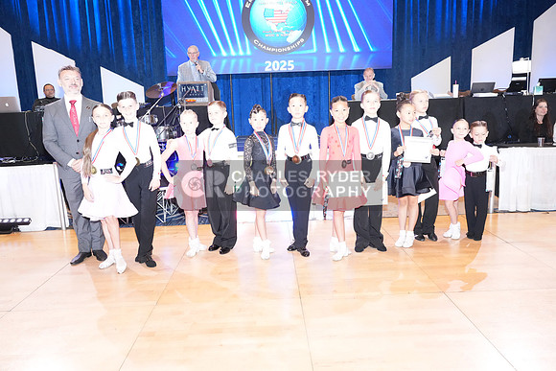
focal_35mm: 27
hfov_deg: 67.4
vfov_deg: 48.0
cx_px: 278
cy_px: 186
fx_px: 417
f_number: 6.3
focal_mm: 27
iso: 5000
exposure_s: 1/250
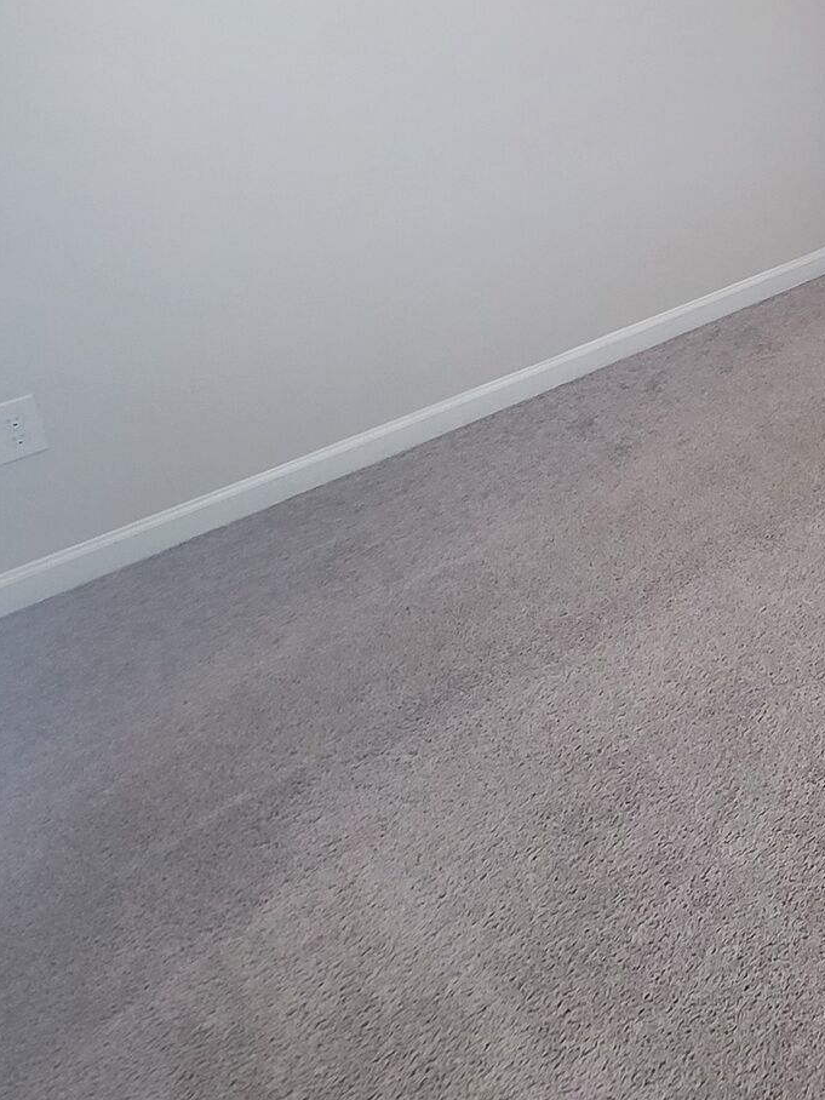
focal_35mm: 33
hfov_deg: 33.6
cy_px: 55
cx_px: 1024
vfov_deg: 47.9
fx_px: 1049
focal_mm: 2.2
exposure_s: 1/60
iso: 125
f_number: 2.2
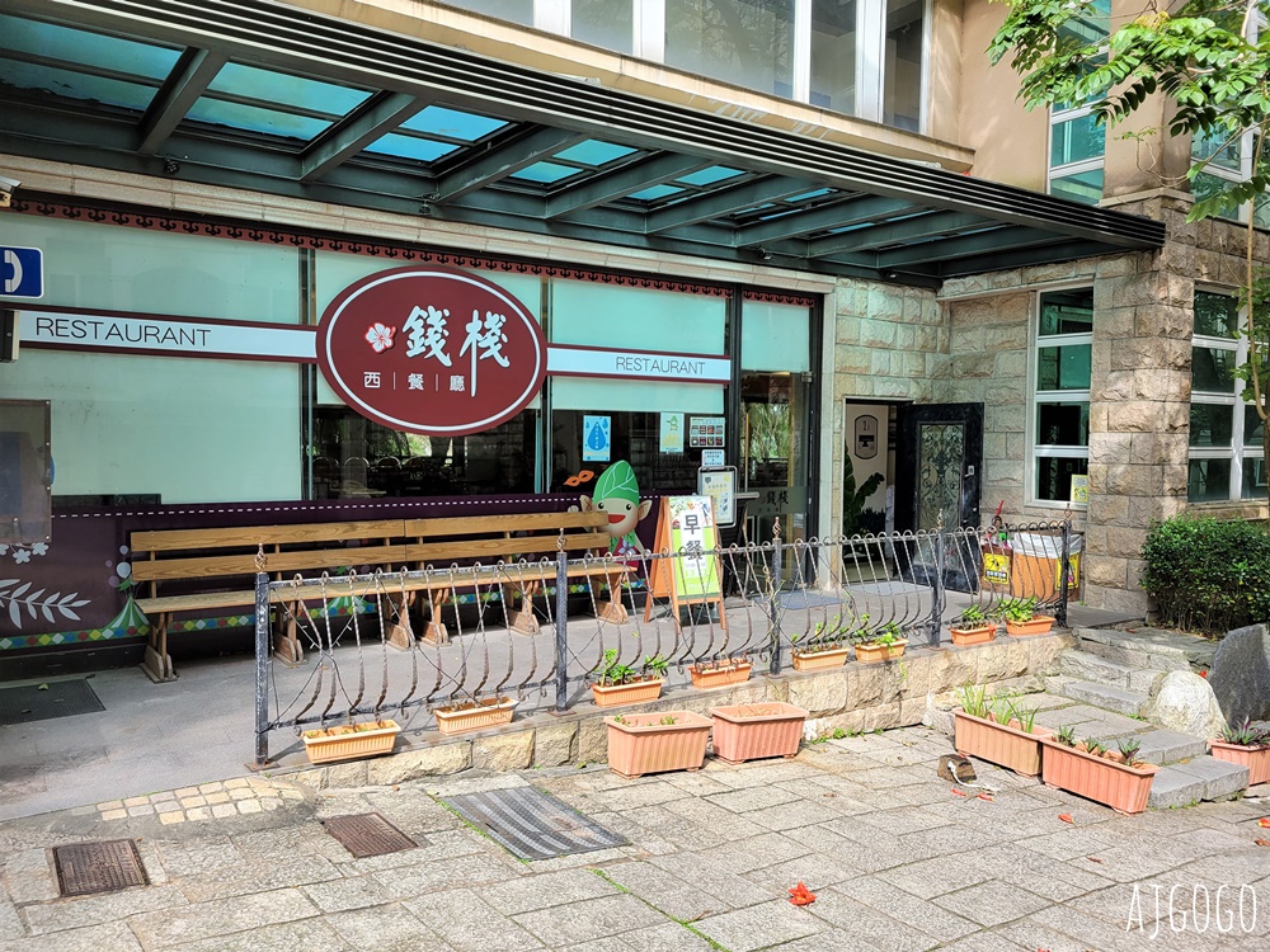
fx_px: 954
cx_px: 635
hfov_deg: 67.3
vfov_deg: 53.1
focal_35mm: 26
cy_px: 476
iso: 40
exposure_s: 1/432
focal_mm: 5.4
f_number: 1.8
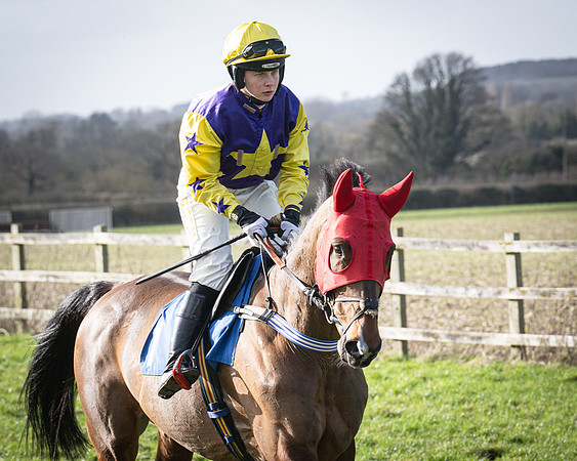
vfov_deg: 7.0
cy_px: 212
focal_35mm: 221
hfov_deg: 8.7
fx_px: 3769
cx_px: 415
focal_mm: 105
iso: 400
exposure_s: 1/1000
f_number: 5
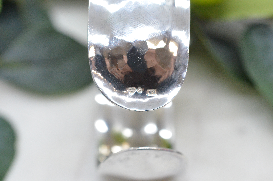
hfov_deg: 33.5
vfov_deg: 22.5
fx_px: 454
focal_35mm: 60
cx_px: 136
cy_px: 90
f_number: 6.3
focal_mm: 40
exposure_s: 1/1000
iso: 4000
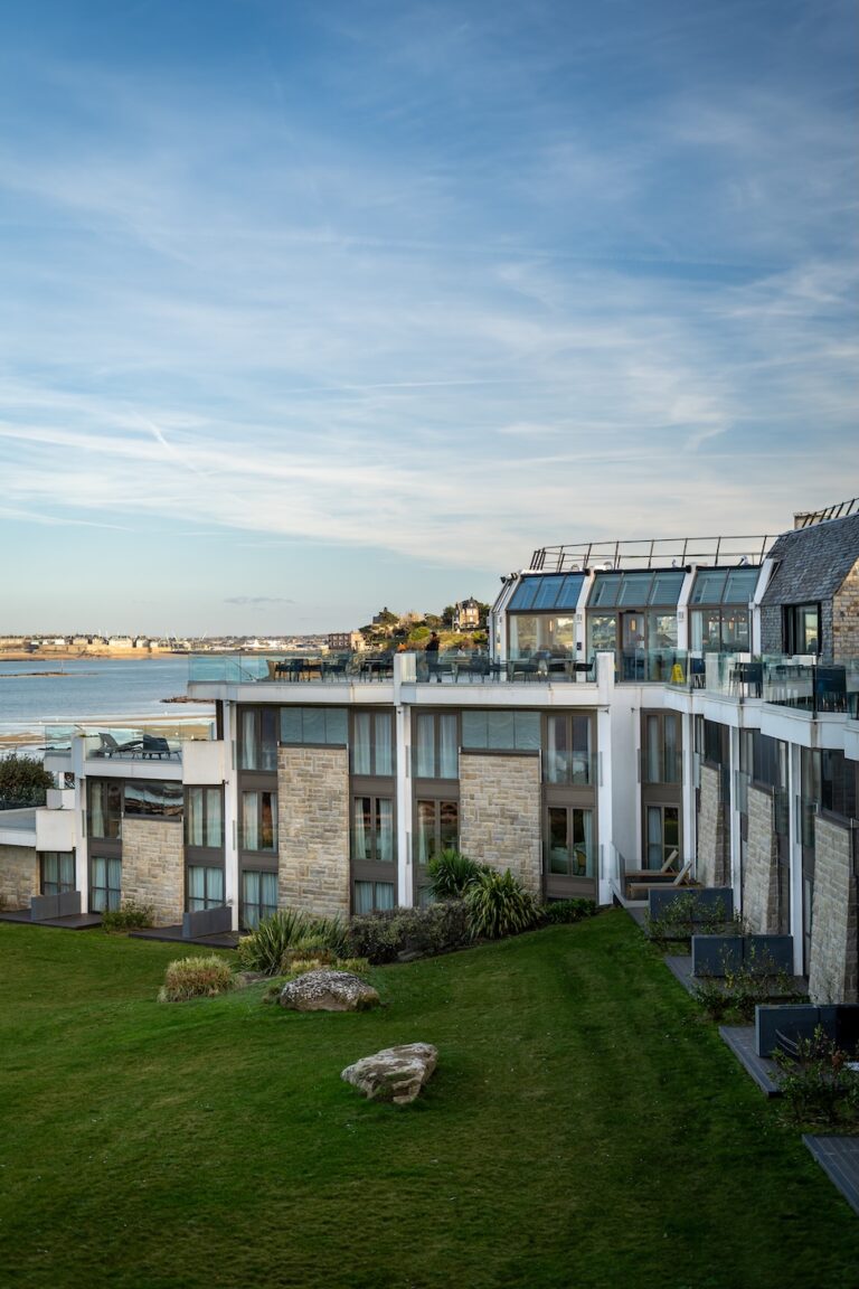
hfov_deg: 27.0
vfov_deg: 39.6
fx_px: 1789
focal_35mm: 50
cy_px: 644
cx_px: 430
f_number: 2.8
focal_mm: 50
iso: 100
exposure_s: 1/500
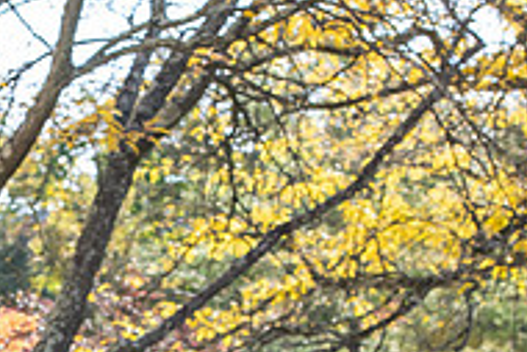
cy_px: 486
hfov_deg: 8.6
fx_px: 3487
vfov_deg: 5.7
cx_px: -28
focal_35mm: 238
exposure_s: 1/250
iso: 400
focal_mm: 78
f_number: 7.1
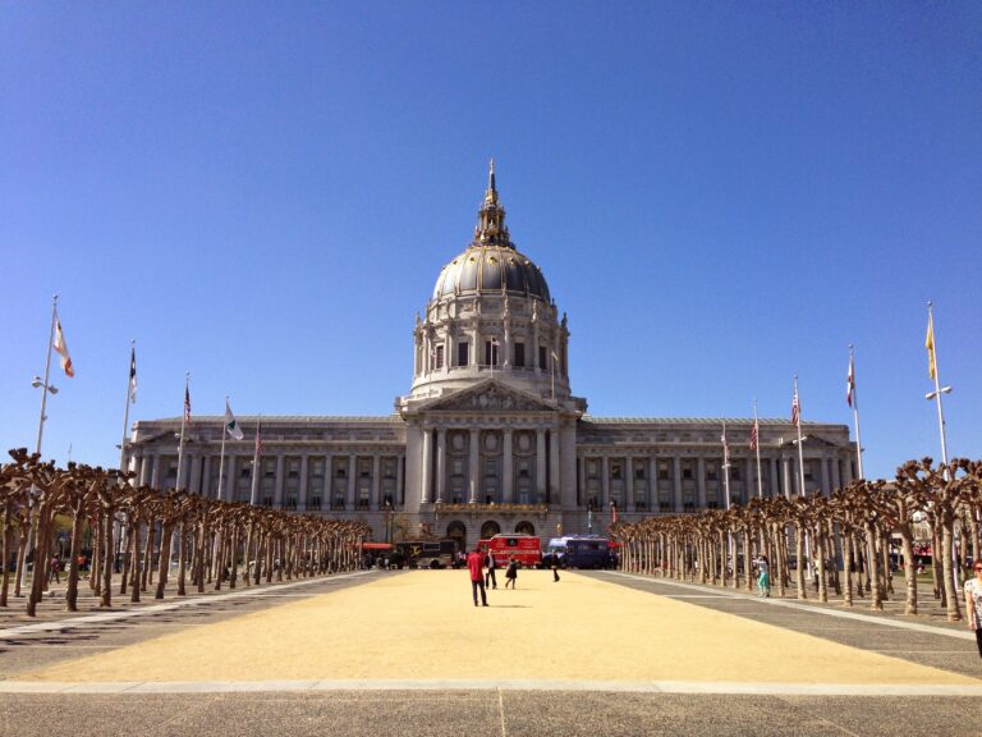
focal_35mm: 33
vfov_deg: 42.9
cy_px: 368
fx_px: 936
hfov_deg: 55.4
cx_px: 491
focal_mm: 4.12
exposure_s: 1/2008
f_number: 2.4
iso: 50
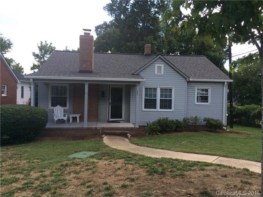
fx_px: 220
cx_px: 132
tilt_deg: -1.6
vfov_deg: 48.2
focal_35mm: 29
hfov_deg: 61.7
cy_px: 98
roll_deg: -1.0
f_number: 2.2
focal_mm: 4.15
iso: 32
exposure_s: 1/604
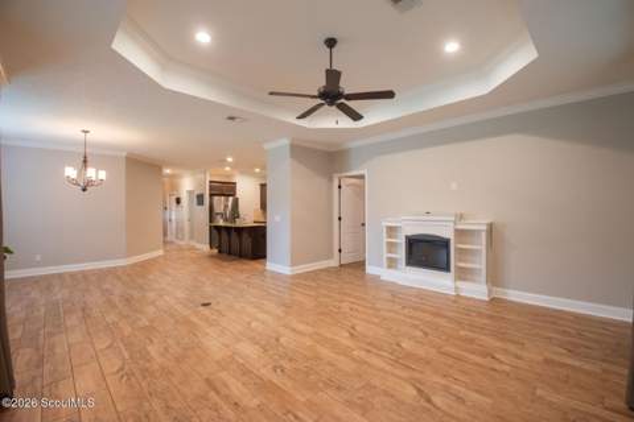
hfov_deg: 100.4
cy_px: 211
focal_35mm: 15
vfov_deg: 77.3
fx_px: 264
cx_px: 317
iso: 1250
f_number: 5.6
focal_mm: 10
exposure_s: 1/50
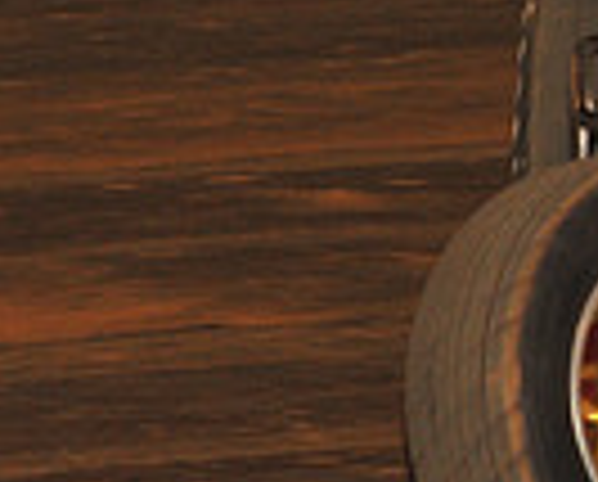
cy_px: -83
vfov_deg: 2.1
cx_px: 1227
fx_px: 13410
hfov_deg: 2.5
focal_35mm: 756
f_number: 6.3
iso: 1000
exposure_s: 1/320
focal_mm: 185
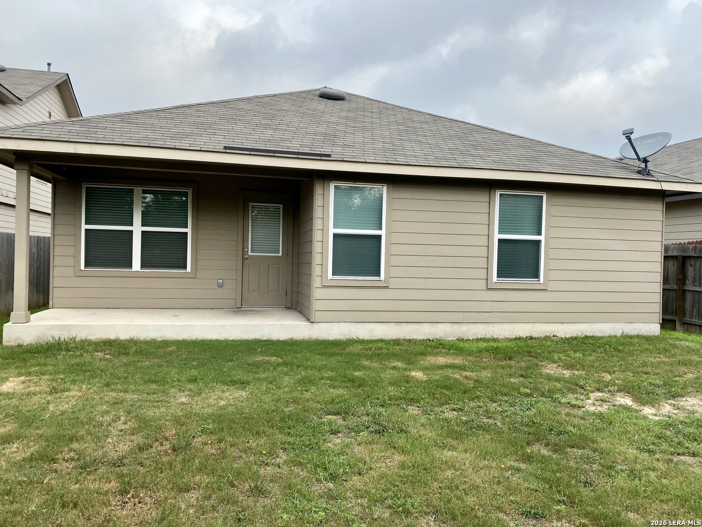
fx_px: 527
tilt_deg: -1.8
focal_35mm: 26
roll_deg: -1.4
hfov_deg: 67.3
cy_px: 264
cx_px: 351
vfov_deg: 53.1
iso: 32
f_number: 1.8
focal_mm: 4.25
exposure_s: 1/1377
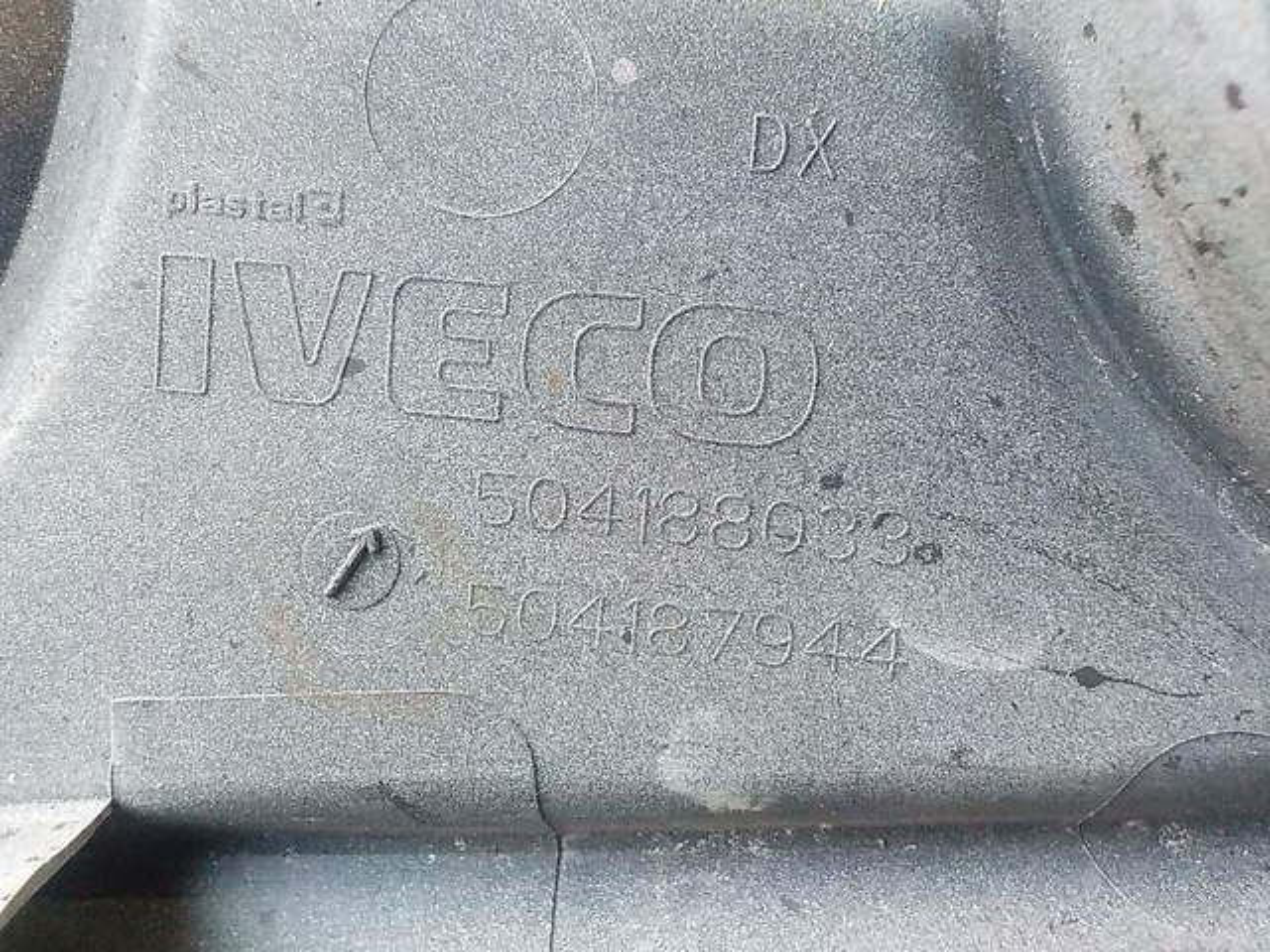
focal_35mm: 30
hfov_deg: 60.0
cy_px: 476
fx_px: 1101
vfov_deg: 46.8
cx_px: 635
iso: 800
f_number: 3.3
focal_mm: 4.1
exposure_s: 1/50
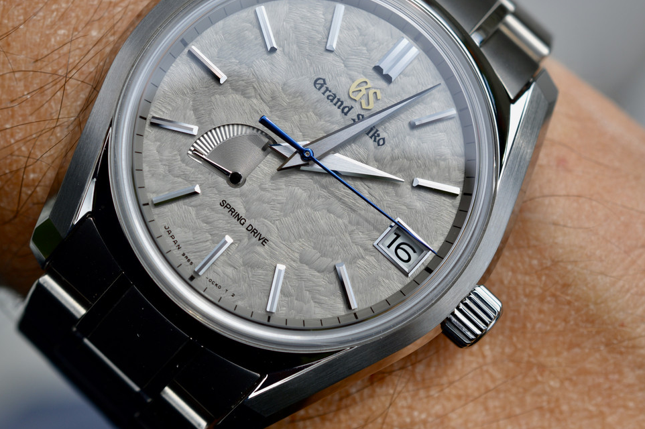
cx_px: 333
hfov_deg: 27.0
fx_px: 1343
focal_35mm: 75
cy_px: 174
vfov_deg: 18.1
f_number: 8
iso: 100
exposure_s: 1/250
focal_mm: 40
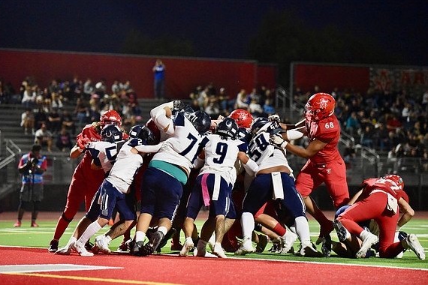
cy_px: 141
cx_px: 211
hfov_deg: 12.2
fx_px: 1997
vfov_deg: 8.2
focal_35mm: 168
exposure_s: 1/1000
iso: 12800
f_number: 2.8
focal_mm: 165
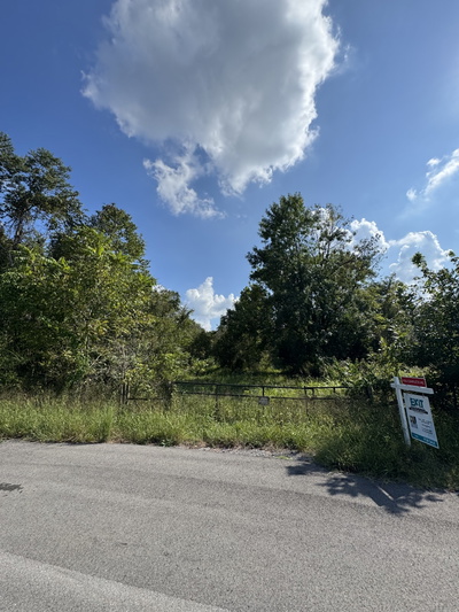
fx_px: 247
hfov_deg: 85.7
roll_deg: +3.4
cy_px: 306
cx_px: 230
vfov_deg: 102.1
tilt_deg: +10.4
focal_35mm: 14
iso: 50
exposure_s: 1/2415
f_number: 2.2
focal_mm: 2.22
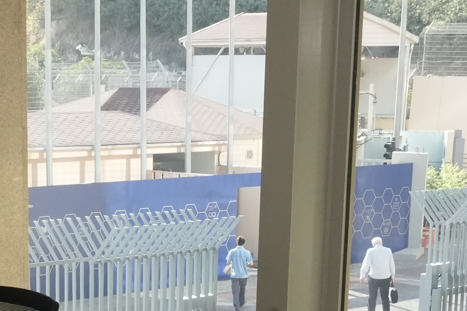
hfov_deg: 19.6
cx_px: 40
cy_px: 475
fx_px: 1323
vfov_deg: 12.7
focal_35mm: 102
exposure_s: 1/160
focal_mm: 24
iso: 3200
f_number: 14
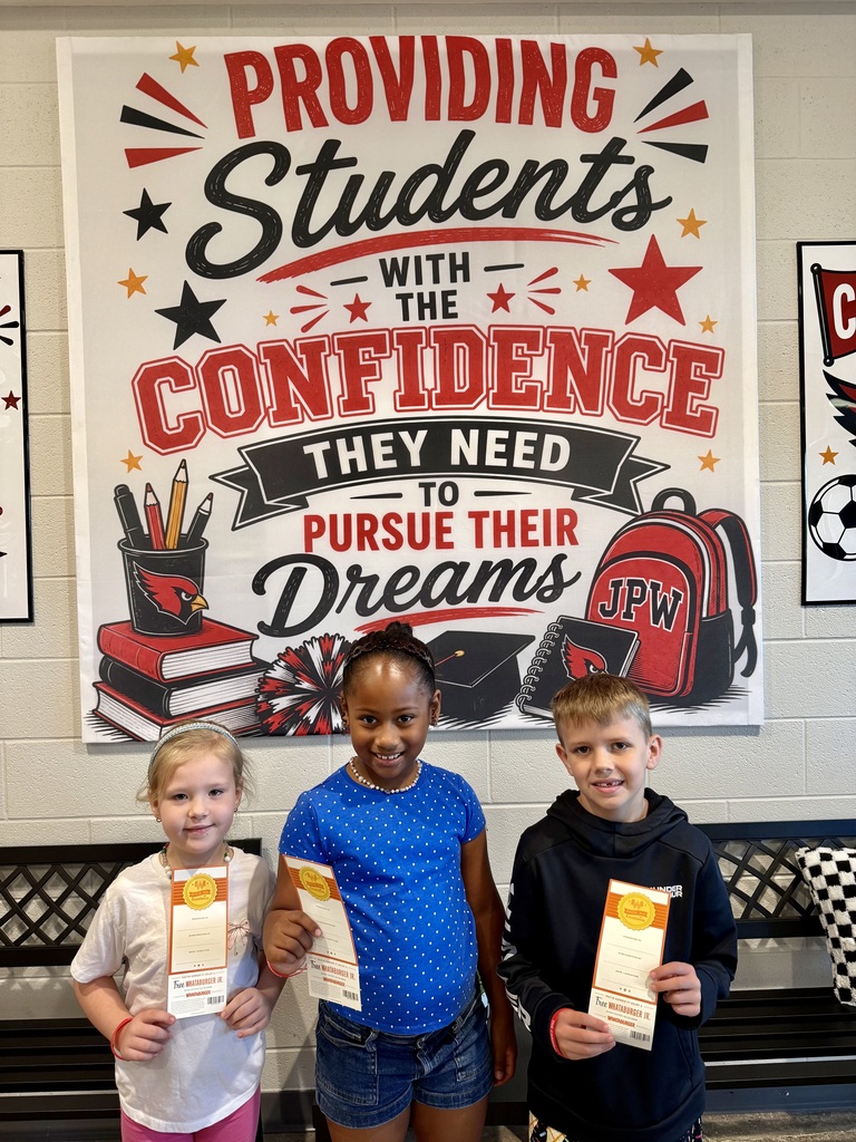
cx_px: 428
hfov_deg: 56.8
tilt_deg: -1.8
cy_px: 571
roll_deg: +1.1
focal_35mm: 24
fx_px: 791
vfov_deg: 71.6
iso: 200
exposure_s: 1/60
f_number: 1.78
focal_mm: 6.76
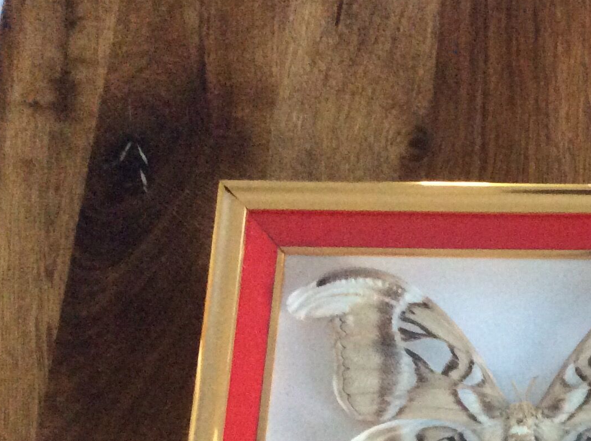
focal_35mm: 78
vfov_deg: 18.0
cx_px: 697
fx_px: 1330
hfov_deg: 23.1
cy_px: 515
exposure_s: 1/25
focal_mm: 3.3
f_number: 2.4
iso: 250
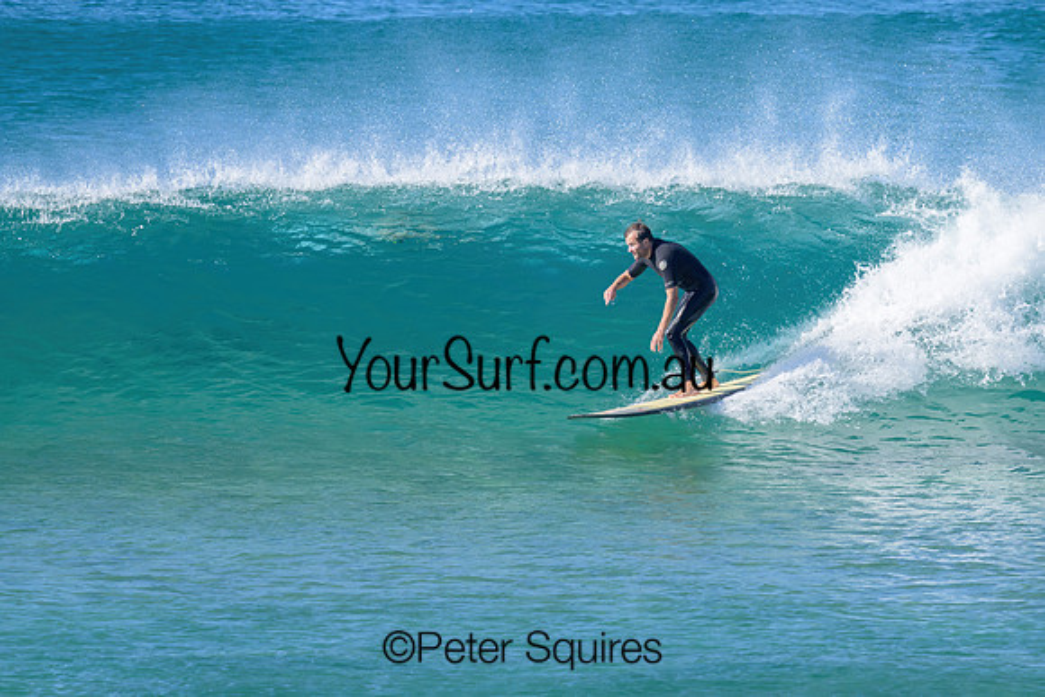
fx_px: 20105
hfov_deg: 3.0
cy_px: 288
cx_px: 551
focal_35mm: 692
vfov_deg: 2.0
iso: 900
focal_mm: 510
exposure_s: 1/1250
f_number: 10
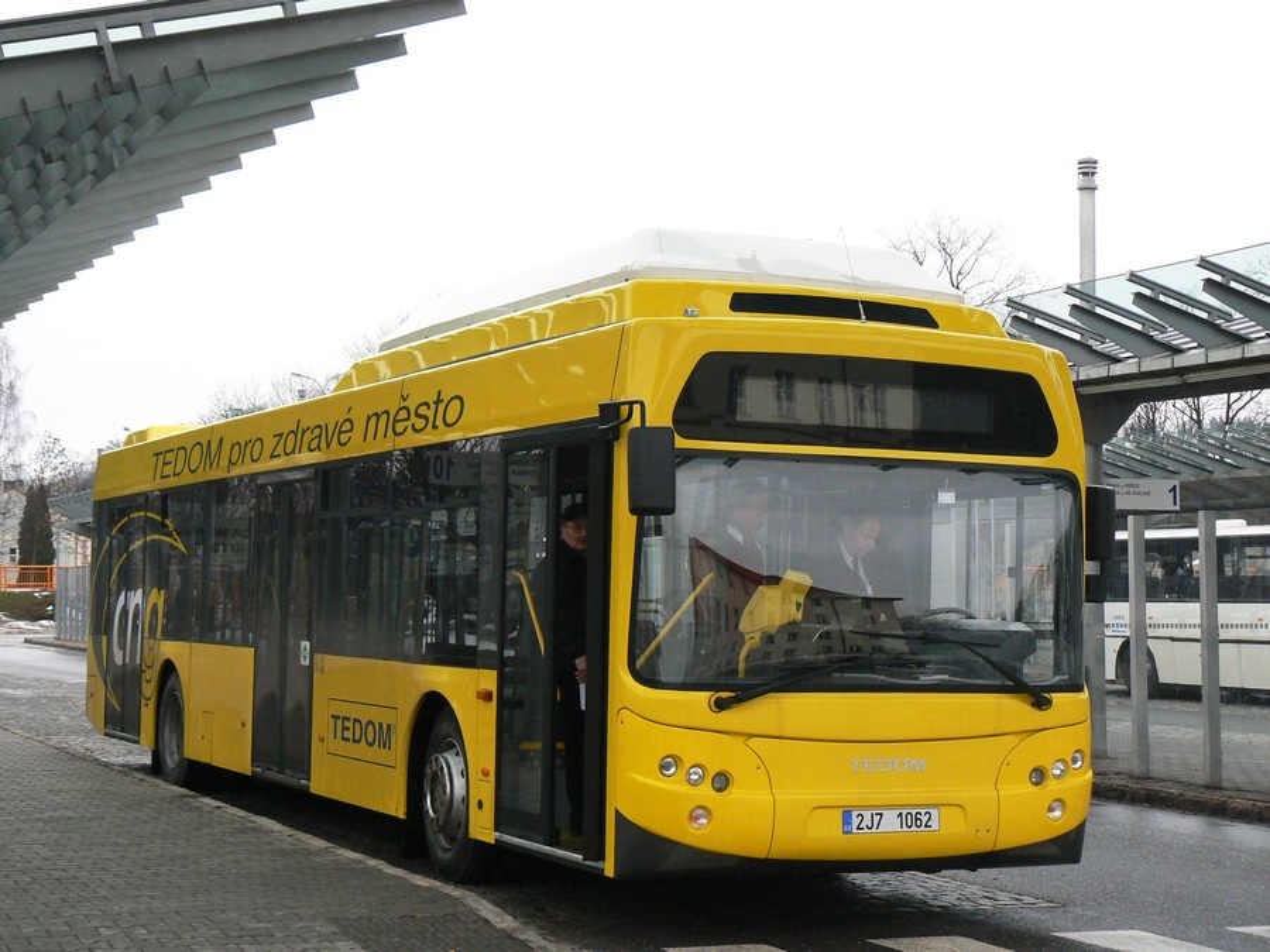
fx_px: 2275
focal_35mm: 62
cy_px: 476
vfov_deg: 23.7
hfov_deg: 31.2
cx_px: 635
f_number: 3.2
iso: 200
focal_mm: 10.4
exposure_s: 1/400
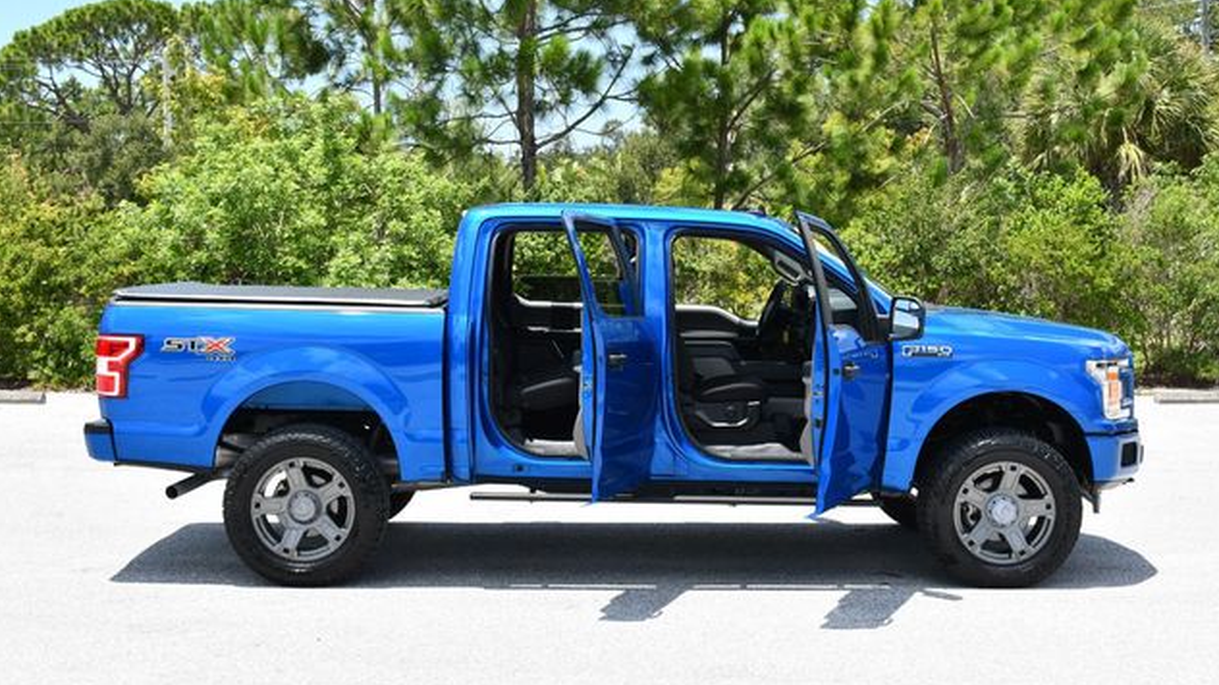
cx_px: 608
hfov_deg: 40.6
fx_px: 1648
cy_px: 303
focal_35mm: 51
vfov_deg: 23.5
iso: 180
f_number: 8
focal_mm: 24
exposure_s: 1/250
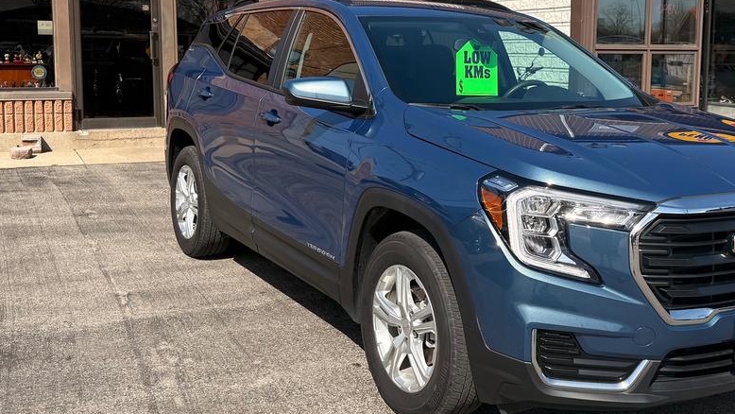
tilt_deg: -3.7
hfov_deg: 47.0
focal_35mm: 43
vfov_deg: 27.6
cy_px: 141
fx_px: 838
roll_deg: +0.1
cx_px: 455
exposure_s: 1/3759
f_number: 1.78
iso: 80
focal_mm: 6.76
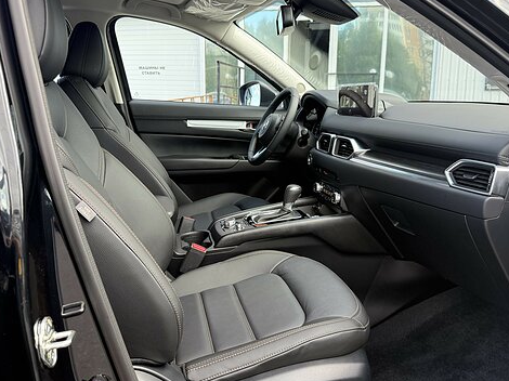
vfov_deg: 49.6
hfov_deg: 63.4
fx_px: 412
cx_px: 274
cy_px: 165
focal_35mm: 28
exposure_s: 1/234
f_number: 1.78
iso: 160
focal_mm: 6.76
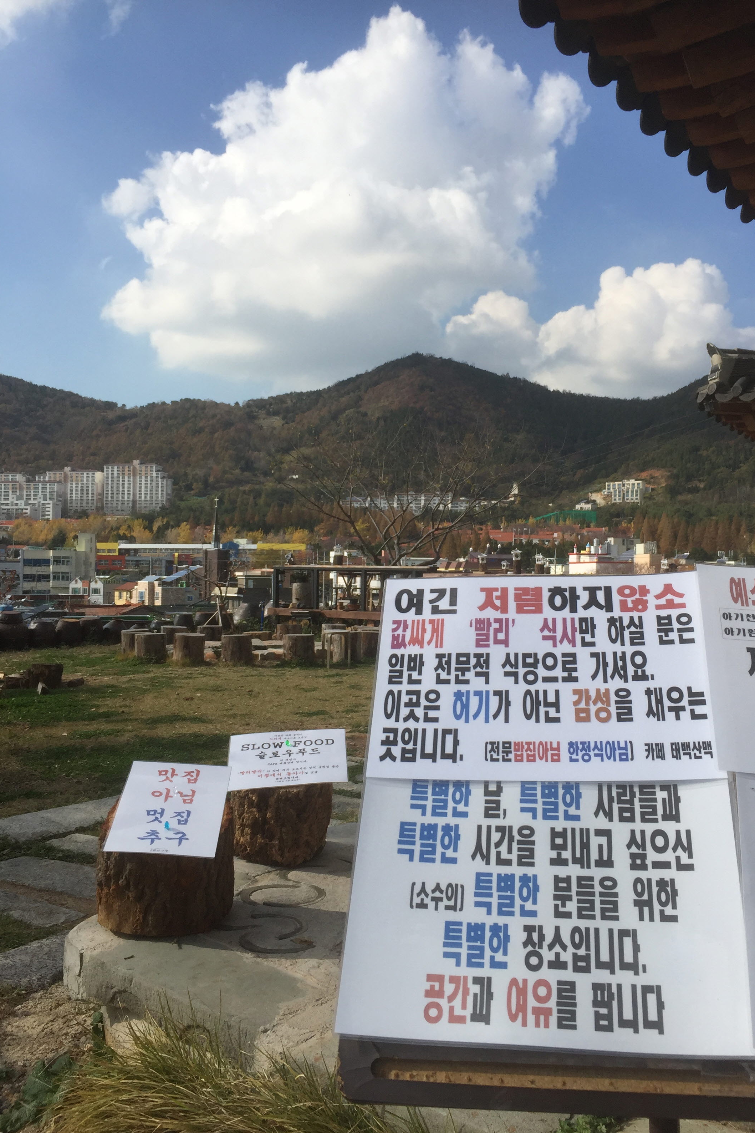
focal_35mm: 31
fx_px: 975
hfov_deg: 42.2
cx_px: 434
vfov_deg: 60.3
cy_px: 557
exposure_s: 1/3049
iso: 32
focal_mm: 4.15
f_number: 2.2
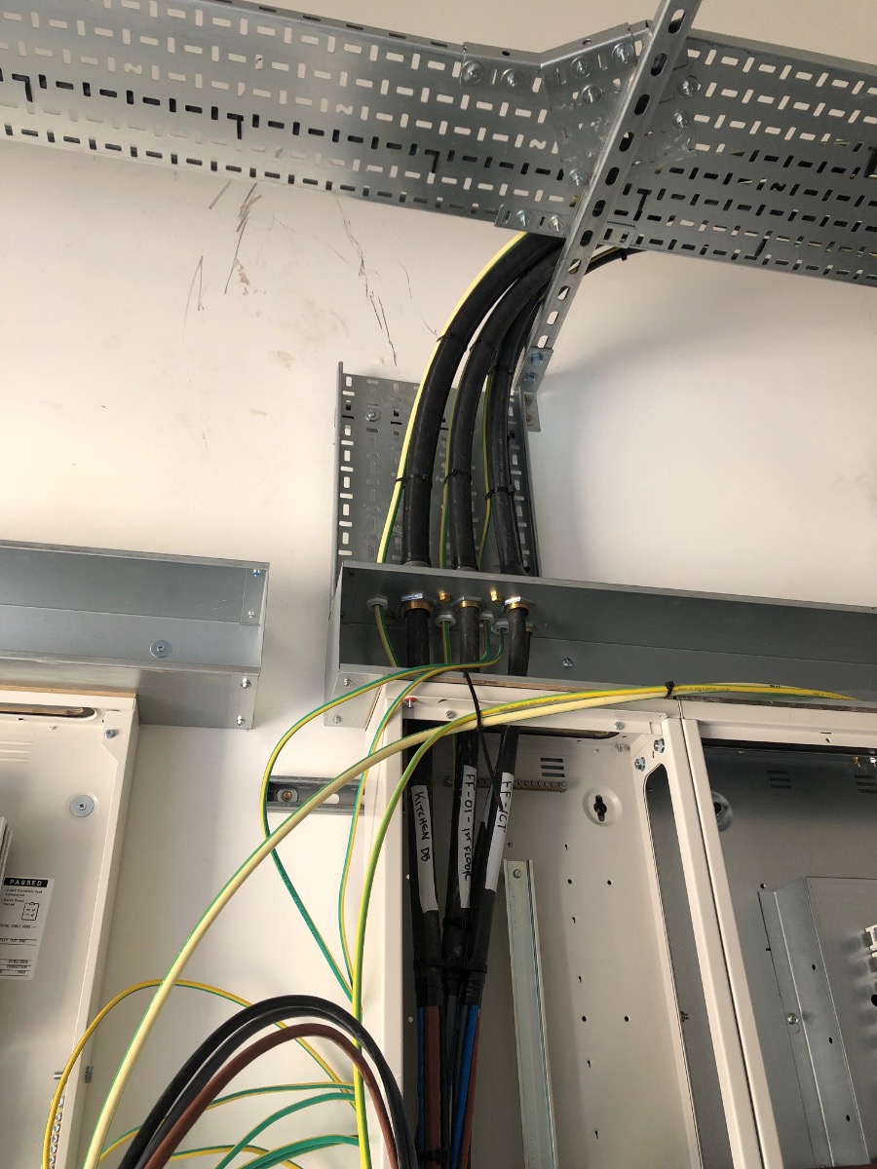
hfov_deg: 49.7
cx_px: 438
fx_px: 946
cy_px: 584
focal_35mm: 28
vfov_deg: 63.4
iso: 25
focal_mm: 4
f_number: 1.8
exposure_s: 1/43
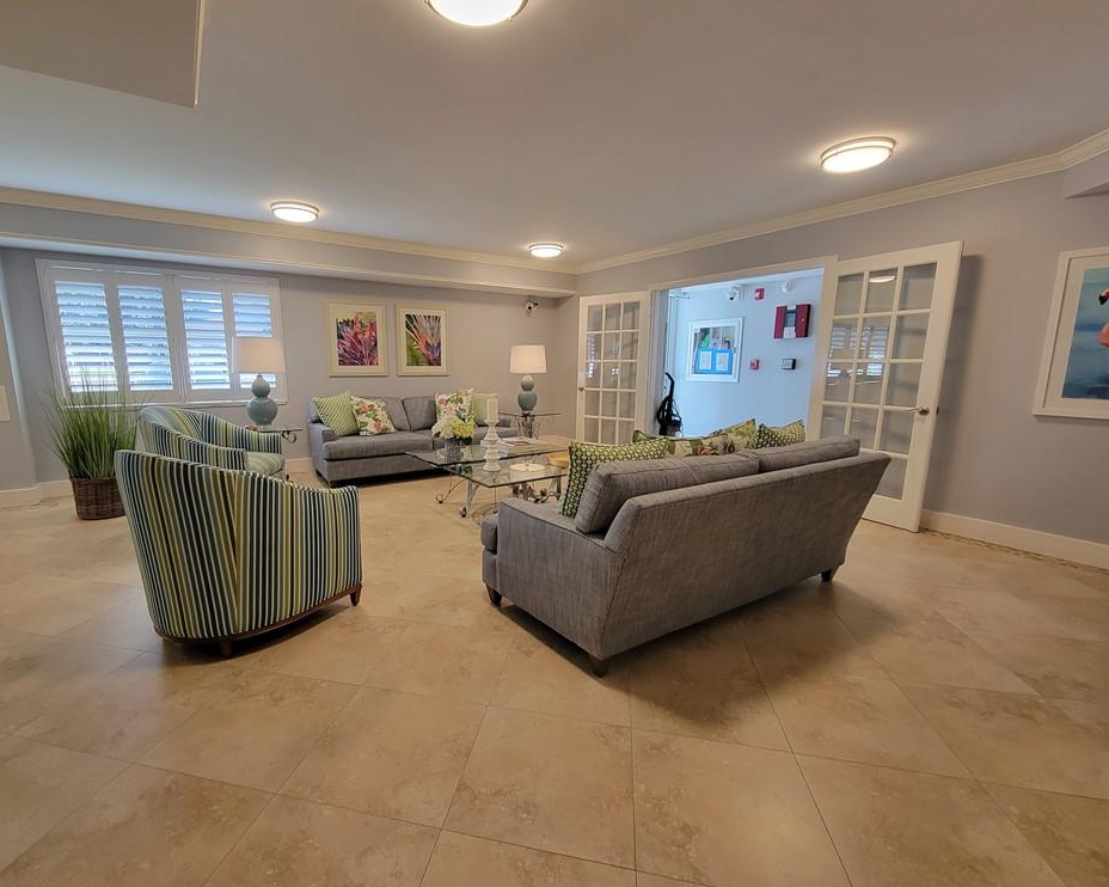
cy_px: 452
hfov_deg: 100.5
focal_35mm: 14
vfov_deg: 88.0
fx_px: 459
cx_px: 509
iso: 125
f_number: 2.2
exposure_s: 1/60
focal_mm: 2.2
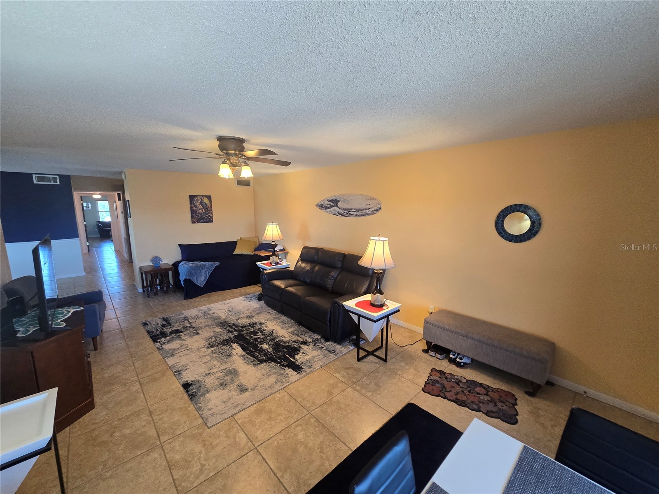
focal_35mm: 13
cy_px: 247
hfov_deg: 106.2
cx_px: 330
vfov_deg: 89.9
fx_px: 247
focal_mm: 2.2
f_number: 2.2
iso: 320
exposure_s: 1/60
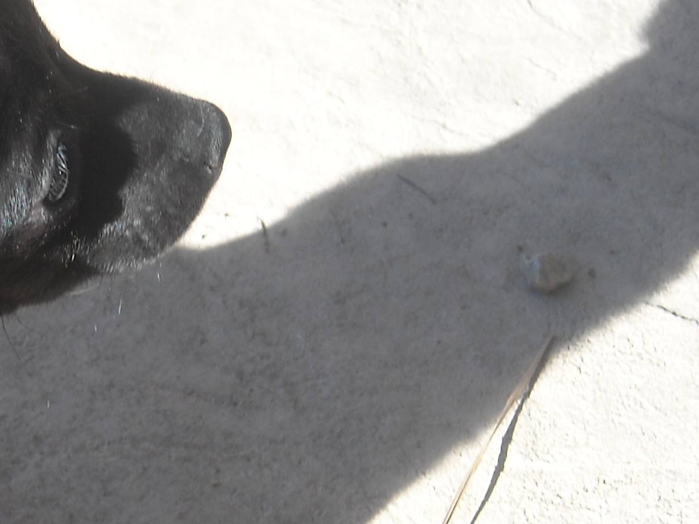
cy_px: 285
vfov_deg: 8.0
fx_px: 3736
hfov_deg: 10.5
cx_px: -207
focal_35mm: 185
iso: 64
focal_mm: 11.02
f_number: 3.7
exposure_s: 1/260
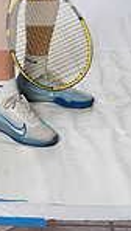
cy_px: -105
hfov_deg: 8.1
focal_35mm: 149
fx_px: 919
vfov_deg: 13.6
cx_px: -25
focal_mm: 47
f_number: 8
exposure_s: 1/250
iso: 640
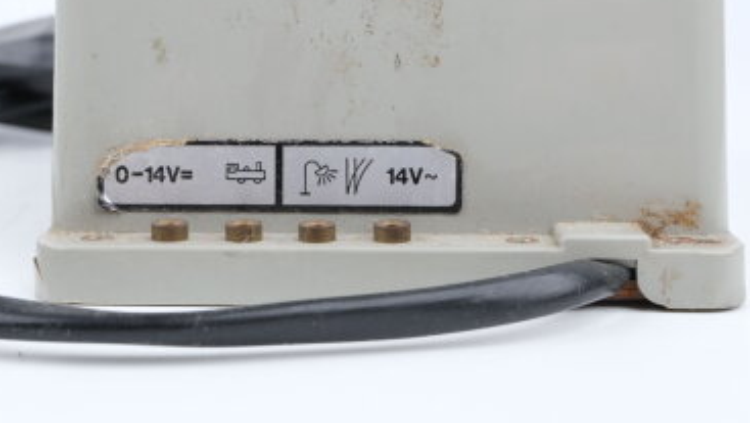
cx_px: 304
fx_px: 1532
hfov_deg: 27.5
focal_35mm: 77
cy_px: 84
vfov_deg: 15.6
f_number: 10
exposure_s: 1/125
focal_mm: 30
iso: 640
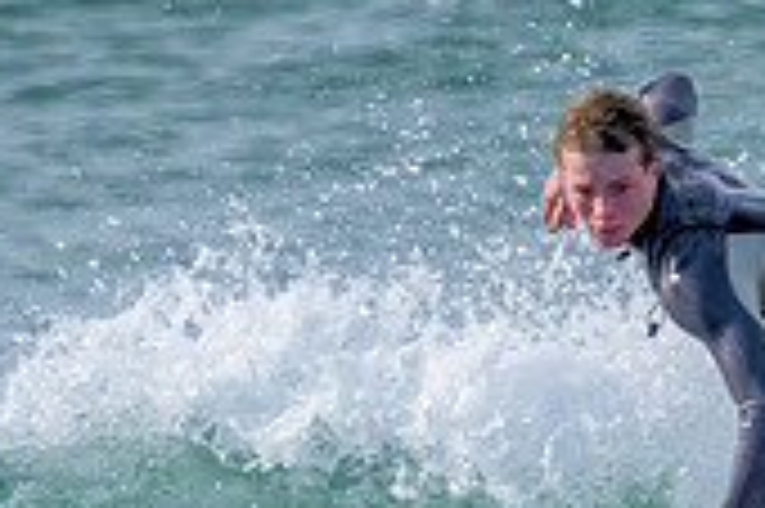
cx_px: 694
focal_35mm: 3754
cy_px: 472
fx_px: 79694
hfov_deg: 0.5
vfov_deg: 0.4
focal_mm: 800
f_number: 11
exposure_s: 1/2000
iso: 1400
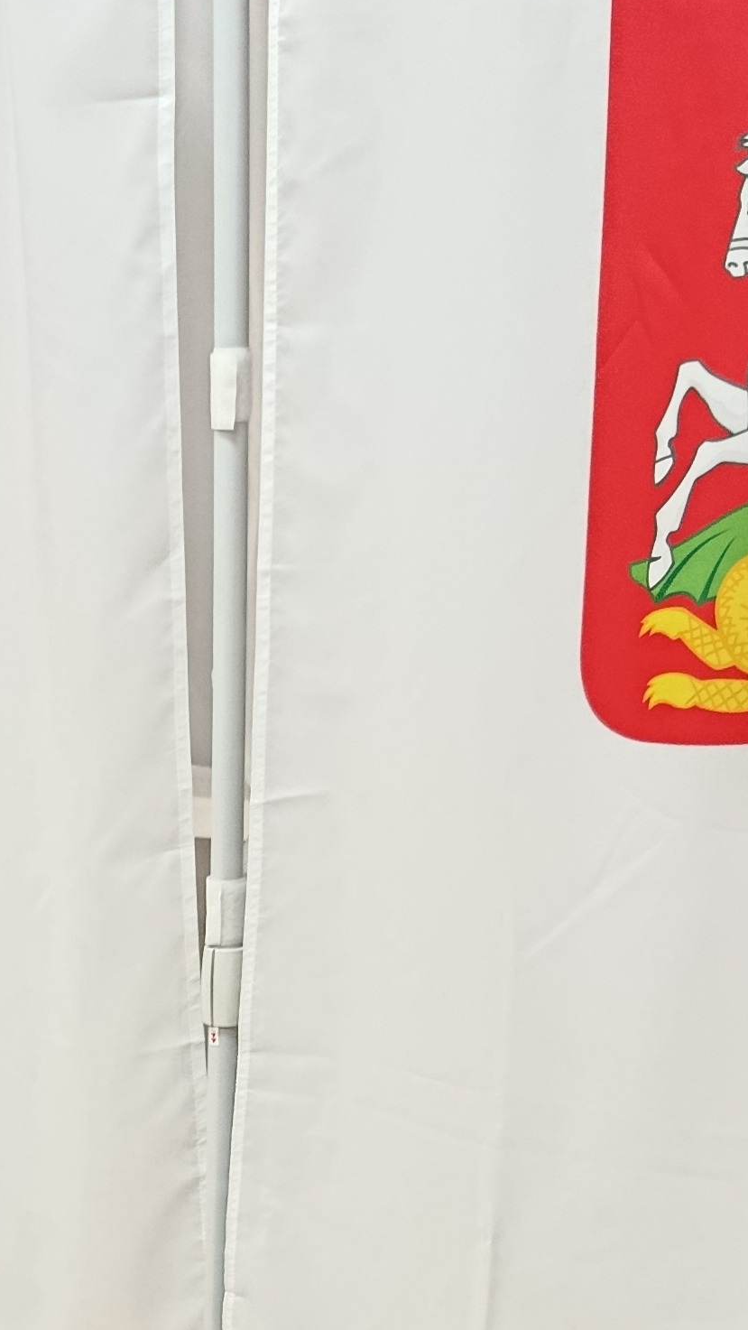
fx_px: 2502
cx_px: -212
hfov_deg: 16.1
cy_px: 1314
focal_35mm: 71
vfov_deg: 28.1
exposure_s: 1/50
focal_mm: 5.24
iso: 766
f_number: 1.7
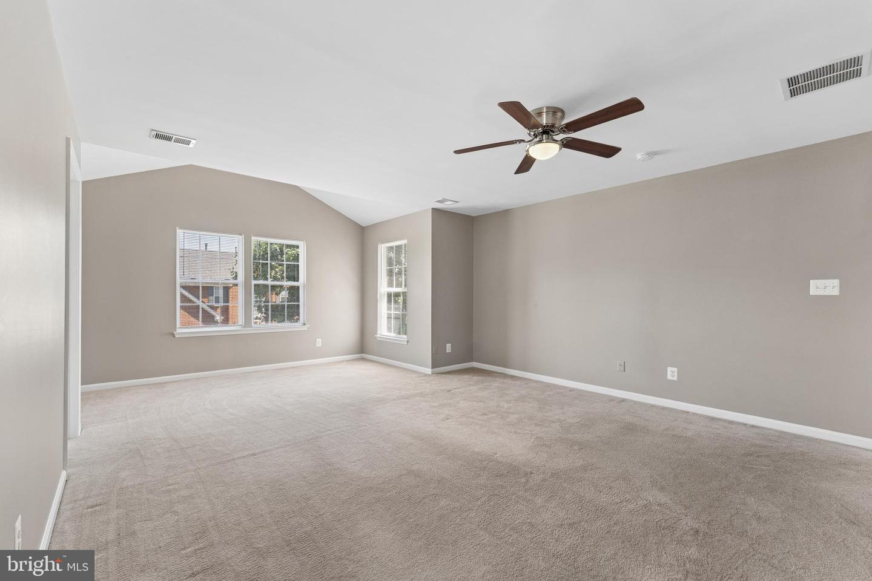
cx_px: 436
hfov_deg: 100.0
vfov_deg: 77.0
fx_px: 366
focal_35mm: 15
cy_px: 290
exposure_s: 1/60
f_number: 7.1
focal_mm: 15.1
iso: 1250
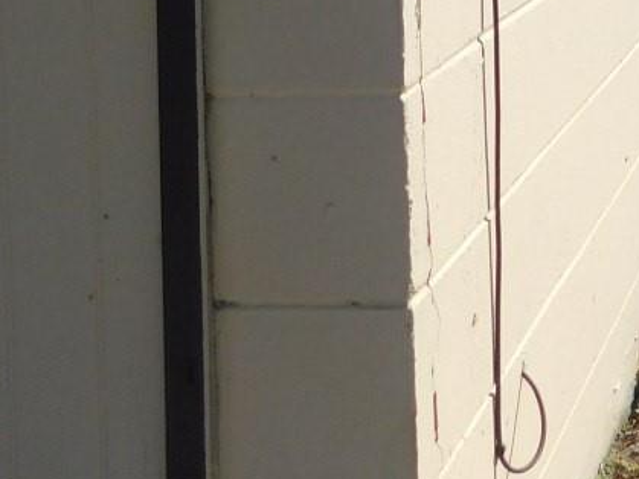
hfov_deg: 21.4
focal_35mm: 79
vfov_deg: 17.0
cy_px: -226
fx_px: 1458
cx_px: 915
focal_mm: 4
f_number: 6
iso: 125
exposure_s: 1/500
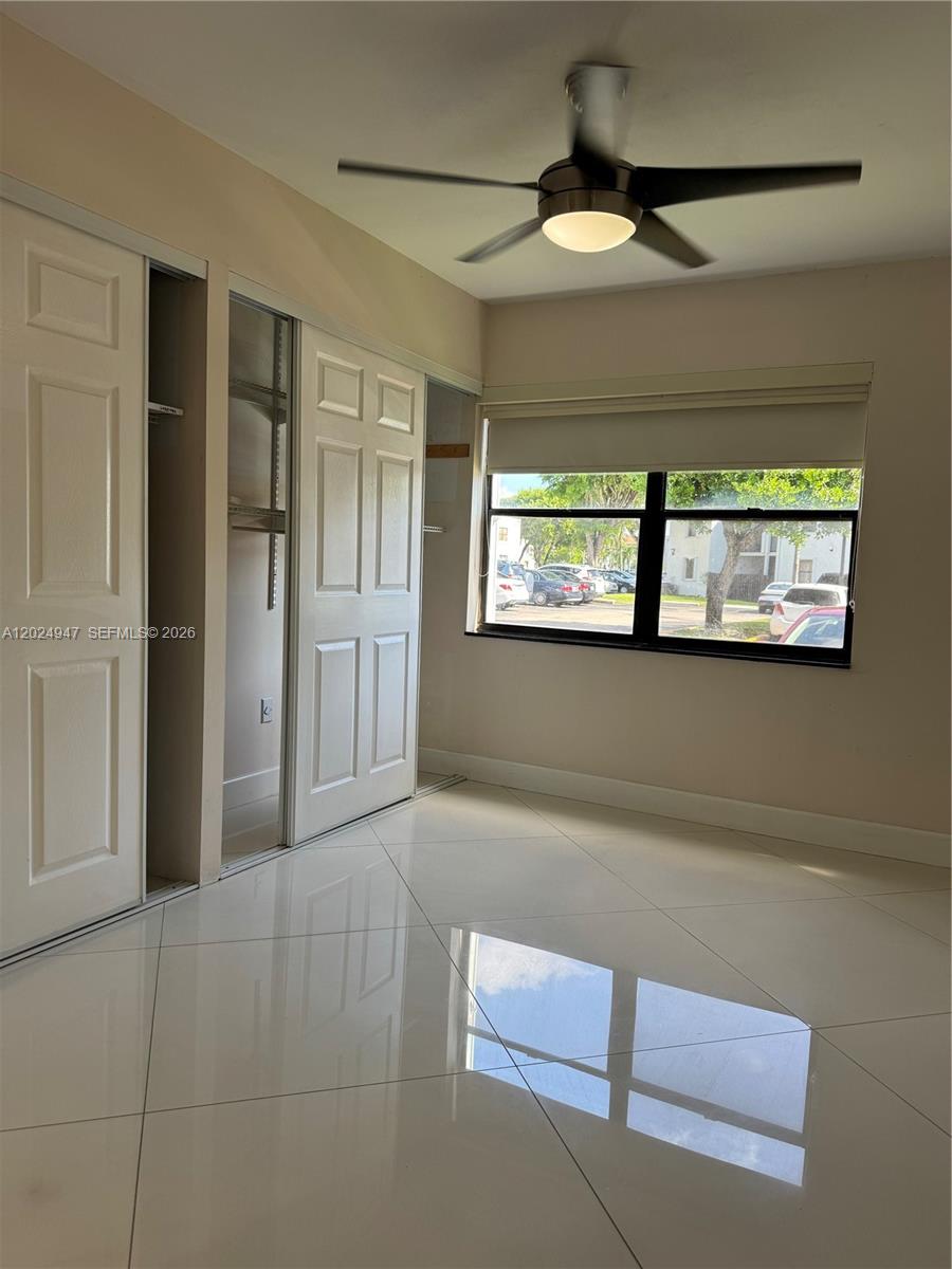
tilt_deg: -5.2
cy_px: 634
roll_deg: -2.6
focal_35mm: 24
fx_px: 880
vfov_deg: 71.6
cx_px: 476
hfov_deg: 56.8
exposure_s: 1/207
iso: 80
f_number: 1.78
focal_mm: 6.76
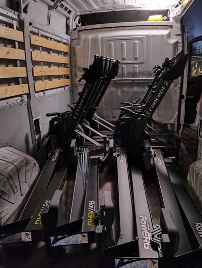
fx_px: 210
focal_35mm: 27
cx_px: 113
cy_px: 139
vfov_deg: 65.2
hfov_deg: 51.3
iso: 6784
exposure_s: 1/14.3
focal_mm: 5.56
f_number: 1.8
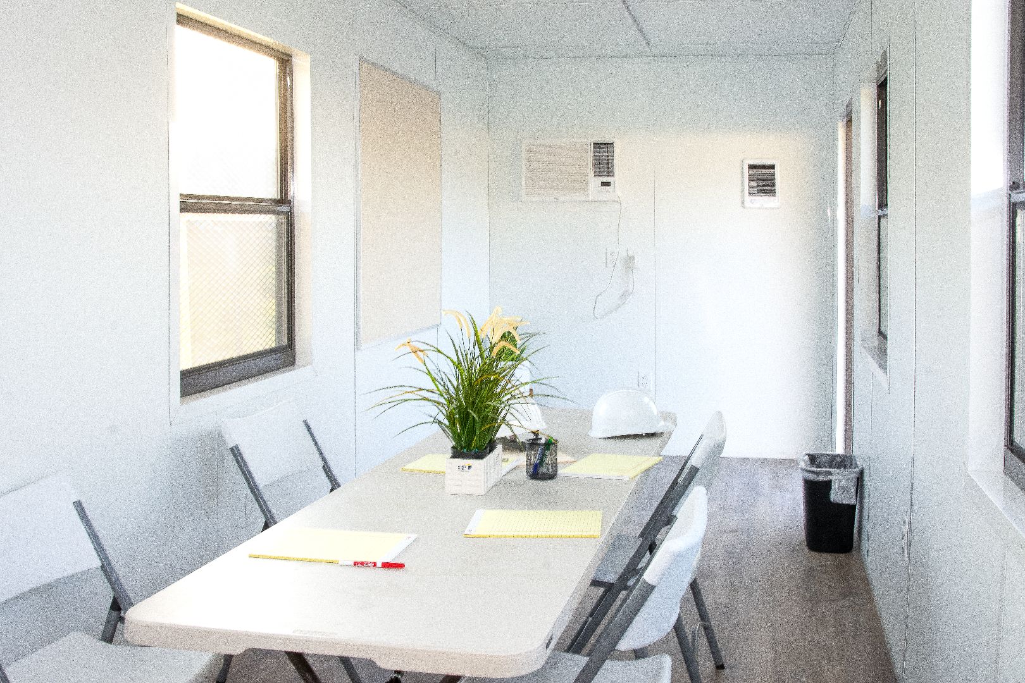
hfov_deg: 53.1
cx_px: 512
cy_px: 342
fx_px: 1025
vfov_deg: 36.9
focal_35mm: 36
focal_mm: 24
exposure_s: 1/20
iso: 640
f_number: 11
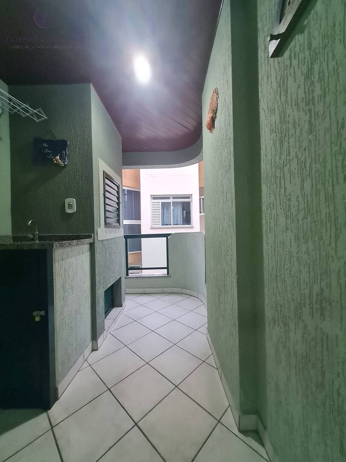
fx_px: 173
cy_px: 231
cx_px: 173
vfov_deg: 106.2
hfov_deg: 89.9
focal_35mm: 13
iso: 400
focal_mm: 1.74
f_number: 2.2
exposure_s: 1/60
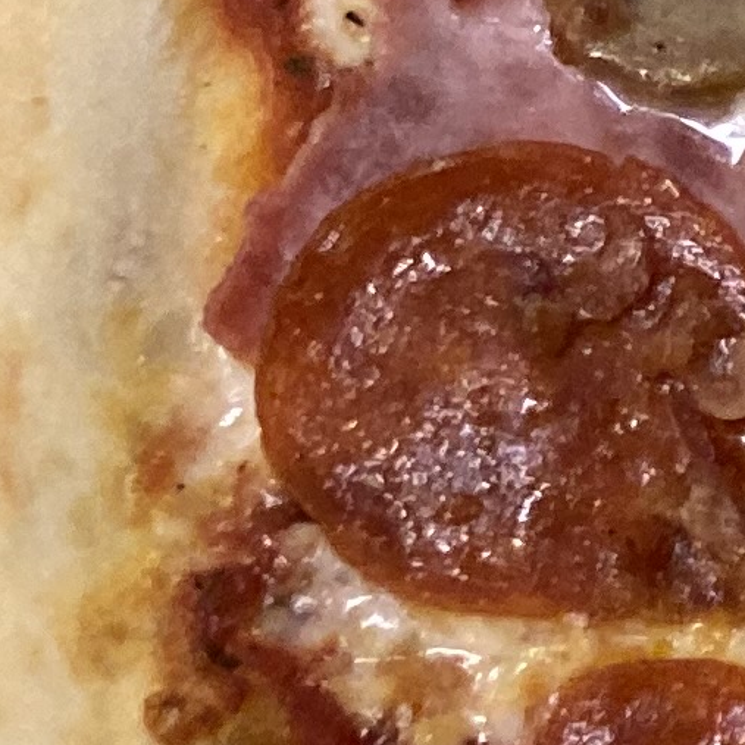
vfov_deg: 8.9
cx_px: 2676
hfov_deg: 7.2
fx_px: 4797
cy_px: 498
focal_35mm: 197
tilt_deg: -72.3
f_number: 1.8
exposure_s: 1/40
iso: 250
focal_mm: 3.99
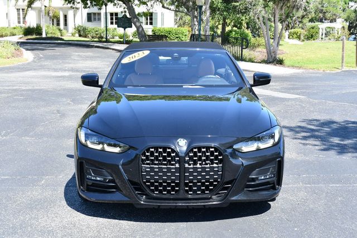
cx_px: 178
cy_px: 119
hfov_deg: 35.6
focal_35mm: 56
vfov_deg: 24.2
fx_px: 556
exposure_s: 1/250
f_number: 5.6
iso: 200
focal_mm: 28
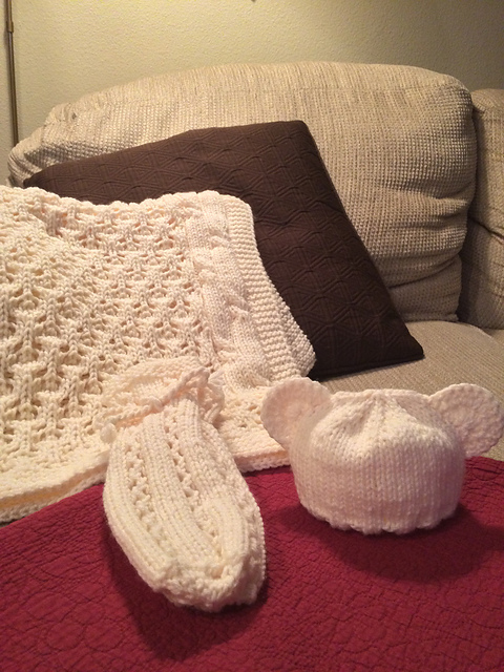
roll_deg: +0.0
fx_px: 563
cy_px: 336
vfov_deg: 61.7
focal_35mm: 29
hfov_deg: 48.2
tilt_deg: -17.2
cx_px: 252
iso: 320
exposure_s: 1/15
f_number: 2.2
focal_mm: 4.15
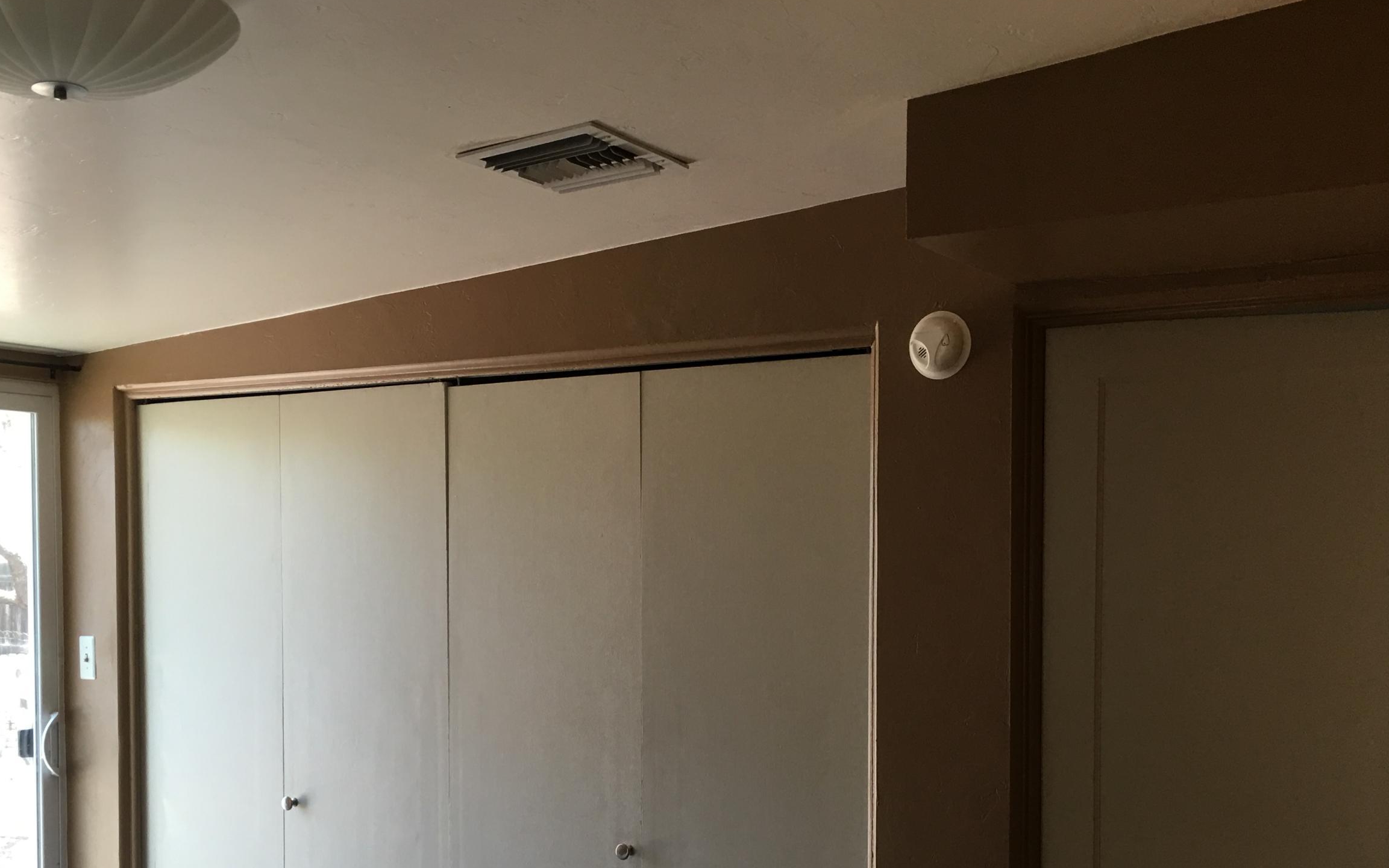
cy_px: 631
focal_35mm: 40
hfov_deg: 49.2
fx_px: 1514
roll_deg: -1.2
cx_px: 774
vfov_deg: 31.5
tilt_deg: -1.5
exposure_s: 1/30
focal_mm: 4.15
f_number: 2.2
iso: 32
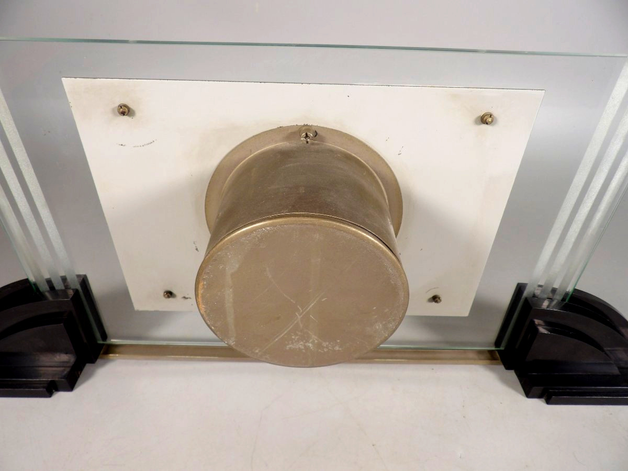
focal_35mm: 24
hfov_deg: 71.6
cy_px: 236
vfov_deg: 56.8
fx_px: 435
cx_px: 314
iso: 172
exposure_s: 1/33
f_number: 2.8
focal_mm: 4.3
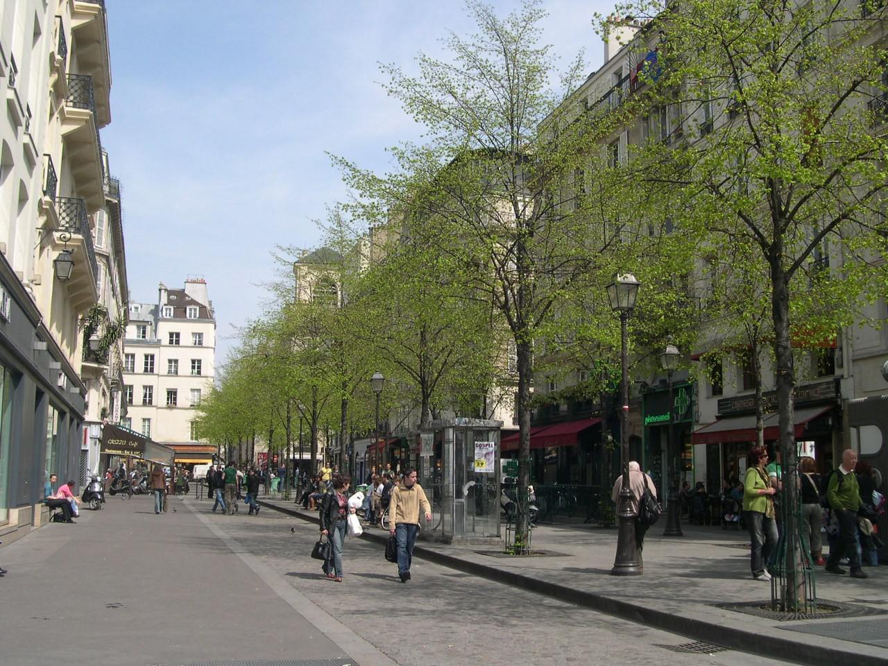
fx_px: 975
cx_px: 444
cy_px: 333
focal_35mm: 38
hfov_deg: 49.0
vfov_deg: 37.7
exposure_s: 1/174
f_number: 7.6
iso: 100
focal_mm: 8
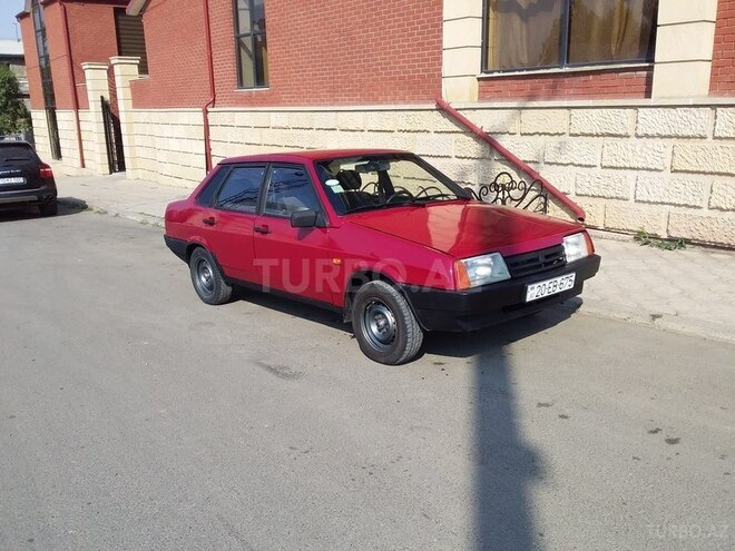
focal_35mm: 31
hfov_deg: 58.4
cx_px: 368
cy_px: 276
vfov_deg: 45.4
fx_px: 658
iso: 40
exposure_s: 1/1148
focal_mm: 3.3
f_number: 2.2
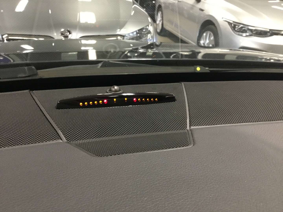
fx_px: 253
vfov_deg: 45.4
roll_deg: -0.9
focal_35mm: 31
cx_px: 142
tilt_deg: -25.8
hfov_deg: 58.4
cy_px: 106
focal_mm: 3.3
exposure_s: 1/25
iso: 200
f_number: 2.4
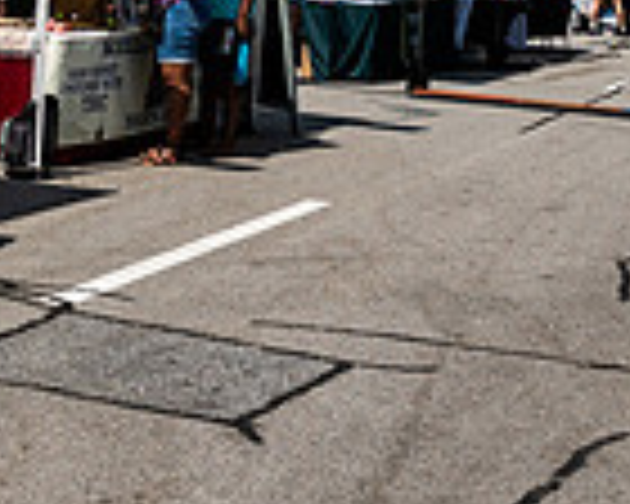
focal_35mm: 105
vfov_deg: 13.8
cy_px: -232
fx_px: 1958
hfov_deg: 18.2
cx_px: 405
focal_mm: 27
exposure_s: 1/800
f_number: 4
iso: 50
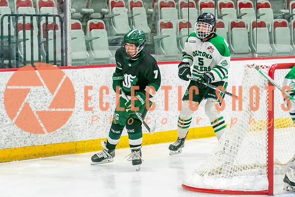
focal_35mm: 207
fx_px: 1700
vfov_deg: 6.6
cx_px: 146
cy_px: 104
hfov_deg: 9.9
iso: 640
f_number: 3.2
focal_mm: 123
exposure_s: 1/640
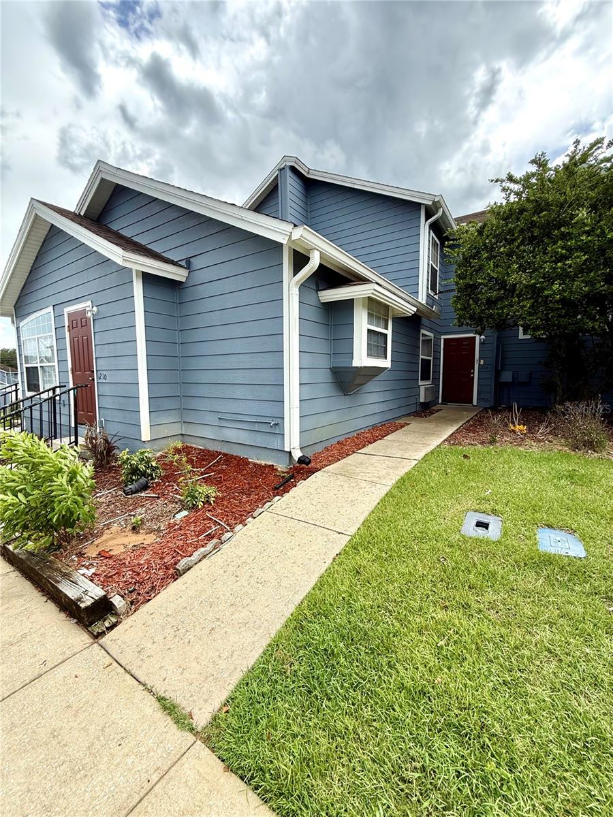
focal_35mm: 14
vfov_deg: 102.1
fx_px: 331
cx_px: 306
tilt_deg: -4.7
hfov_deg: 85.7
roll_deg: -0.5
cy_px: 408
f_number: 2.2
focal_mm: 2.22
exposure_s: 1/651
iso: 50
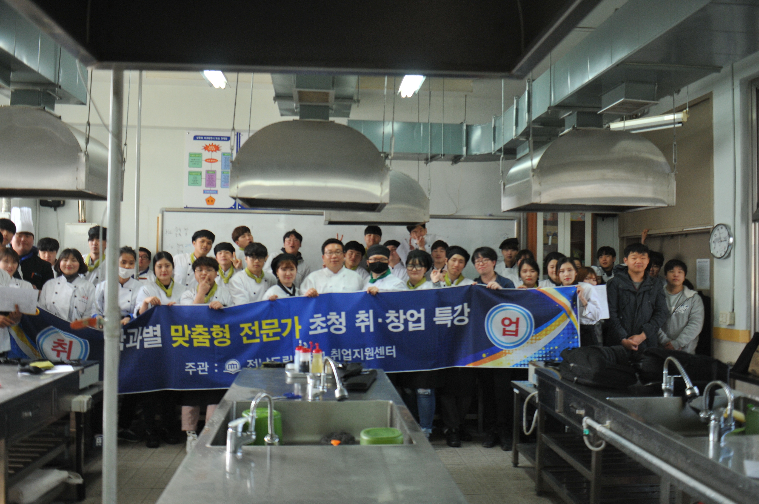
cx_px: 380
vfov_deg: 47.8
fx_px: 569
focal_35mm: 27
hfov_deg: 67.4
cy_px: 252
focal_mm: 18
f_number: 2.8
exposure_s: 1/160
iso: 560
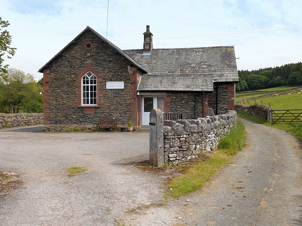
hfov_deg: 52.6
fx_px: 305
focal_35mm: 35
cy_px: 113
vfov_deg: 40.7
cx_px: 151
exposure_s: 1/500
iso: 80
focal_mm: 6.3
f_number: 3.7
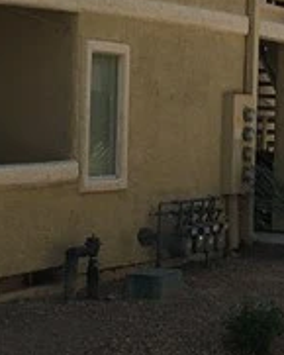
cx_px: 335
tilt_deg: +0.0
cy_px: 116
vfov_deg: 12.0
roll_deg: -1.0
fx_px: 1680
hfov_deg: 9.5
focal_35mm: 160
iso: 25
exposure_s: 1/1115
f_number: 2.2
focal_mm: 4.15
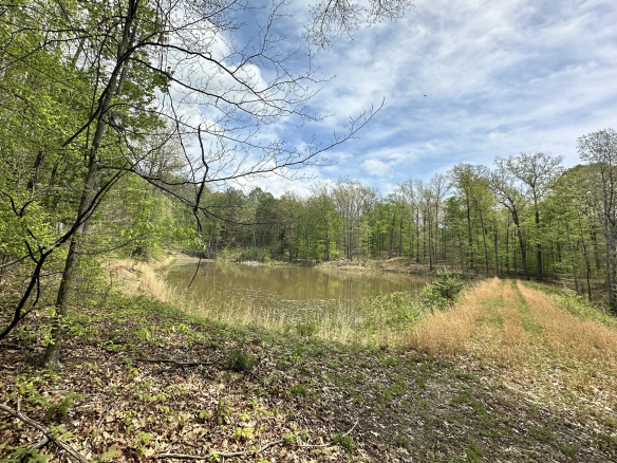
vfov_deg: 77.9
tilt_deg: +8.4
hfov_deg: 94.1
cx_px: 273
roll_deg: -4.0
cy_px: 211
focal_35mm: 16
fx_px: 285
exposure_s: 1/2257
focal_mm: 2.22
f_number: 2.2
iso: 40
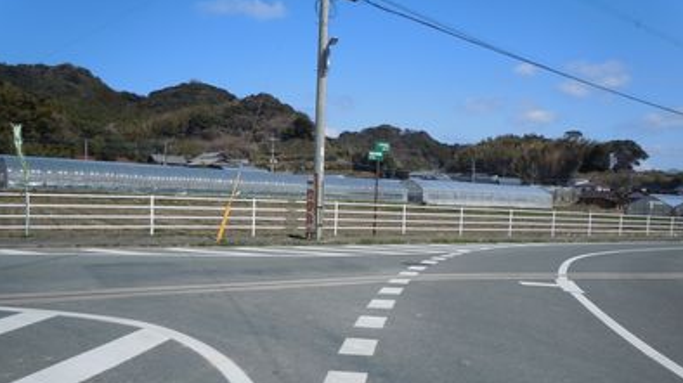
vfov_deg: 37.3
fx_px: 561
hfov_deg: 62.7
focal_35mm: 31
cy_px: 255
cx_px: 342
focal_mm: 5
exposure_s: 1/320
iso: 100
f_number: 7.4
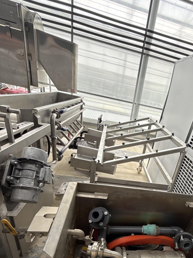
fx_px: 164
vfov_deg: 72.3
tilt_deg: -28.7
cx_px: 133
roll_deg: -12.4
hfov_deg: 59.2
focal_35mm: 22
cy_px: 186
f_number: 2.2
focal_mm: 2.22
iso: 80
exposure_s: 1/99
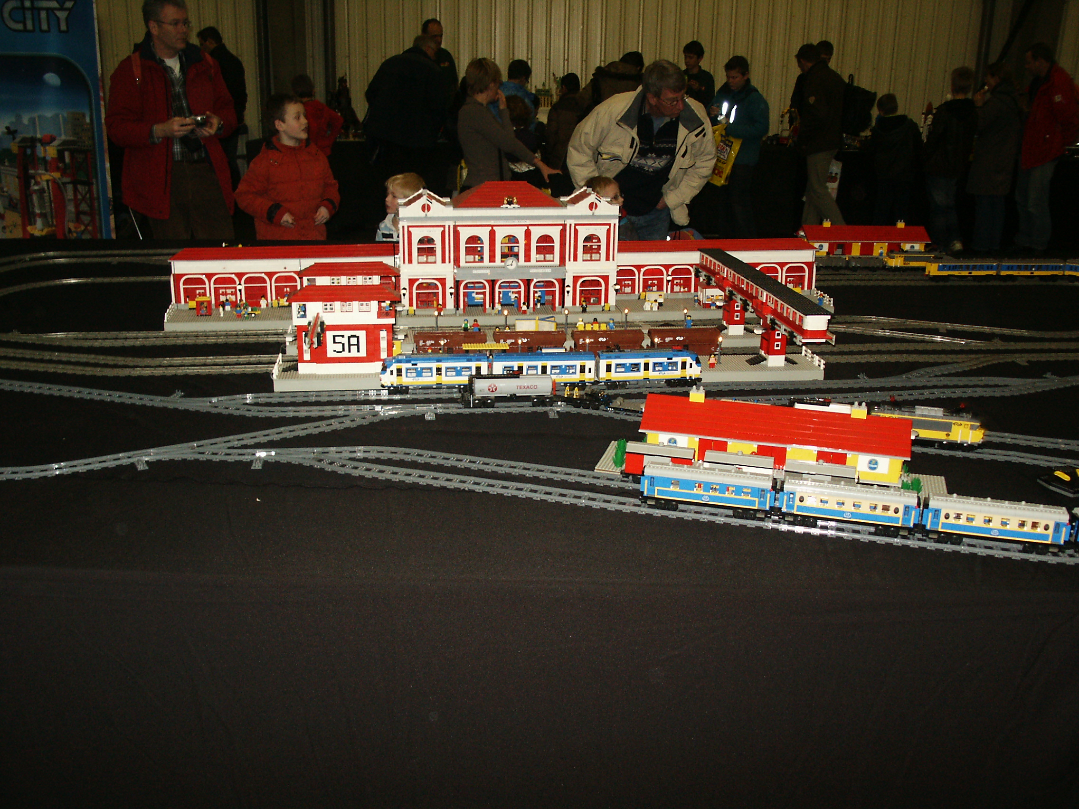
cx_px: 540
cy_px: 404
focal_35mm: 35
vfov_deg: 40.7
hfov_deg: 52.6
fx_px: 1091
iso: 200
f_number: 3
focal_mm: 7.18
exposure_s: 1/45
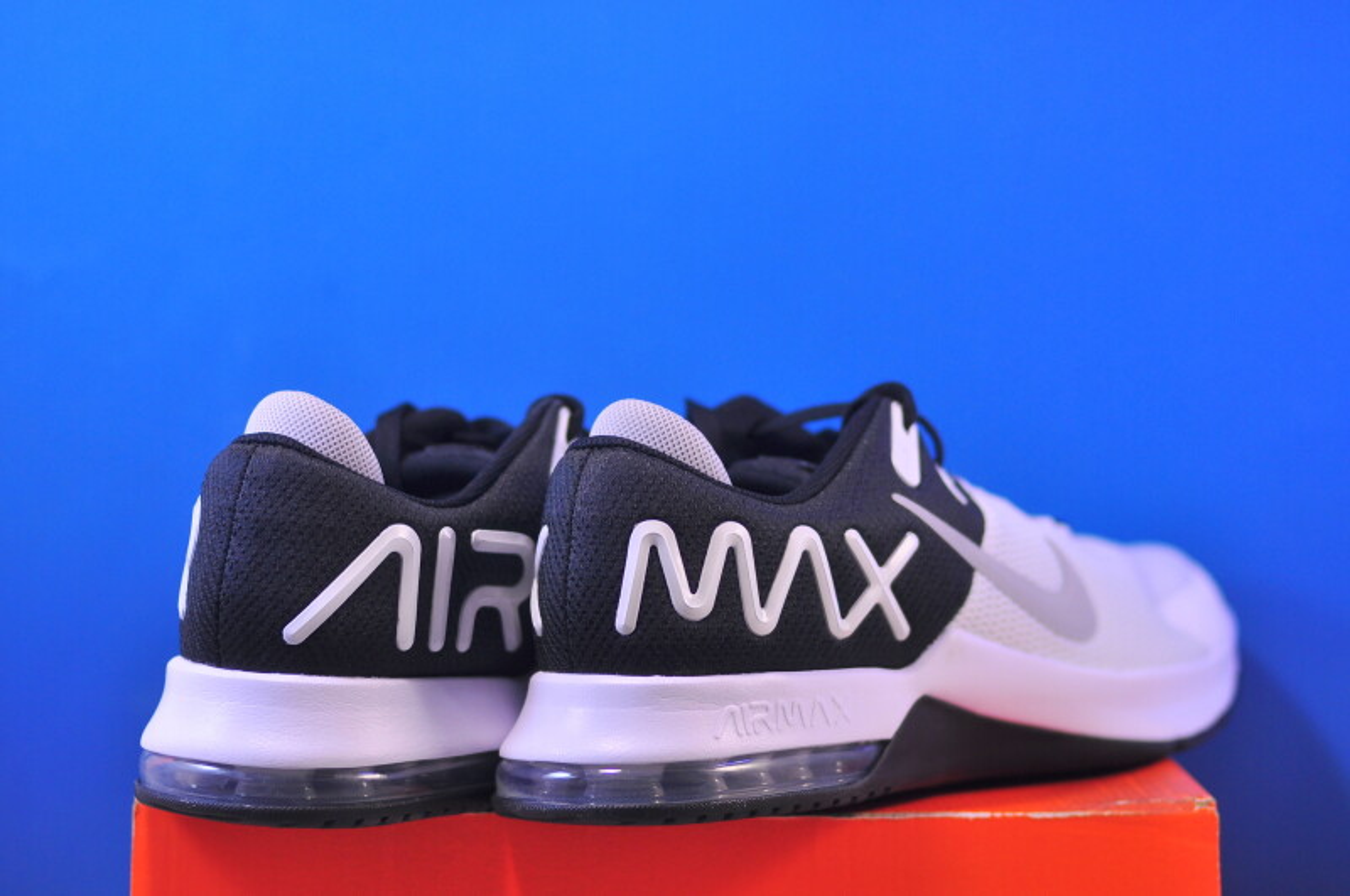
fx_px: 2808
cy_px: 448
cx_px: 675
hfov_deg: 27.0
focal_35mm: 75
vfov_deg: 18.1
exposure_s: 1/320
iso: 250
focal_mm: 50
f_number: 2.2
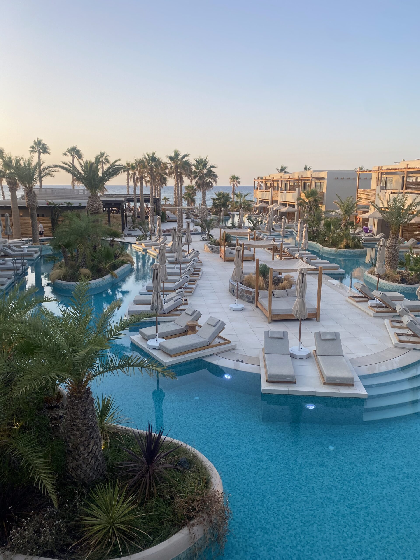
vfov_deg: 67.3
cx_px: 210
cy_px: 280
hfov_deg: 53.1
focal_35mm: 26
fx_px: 421
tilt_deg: -10.6
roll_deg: +0.5
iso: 32
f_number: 1.8
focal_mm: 4.25
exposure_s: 1/640
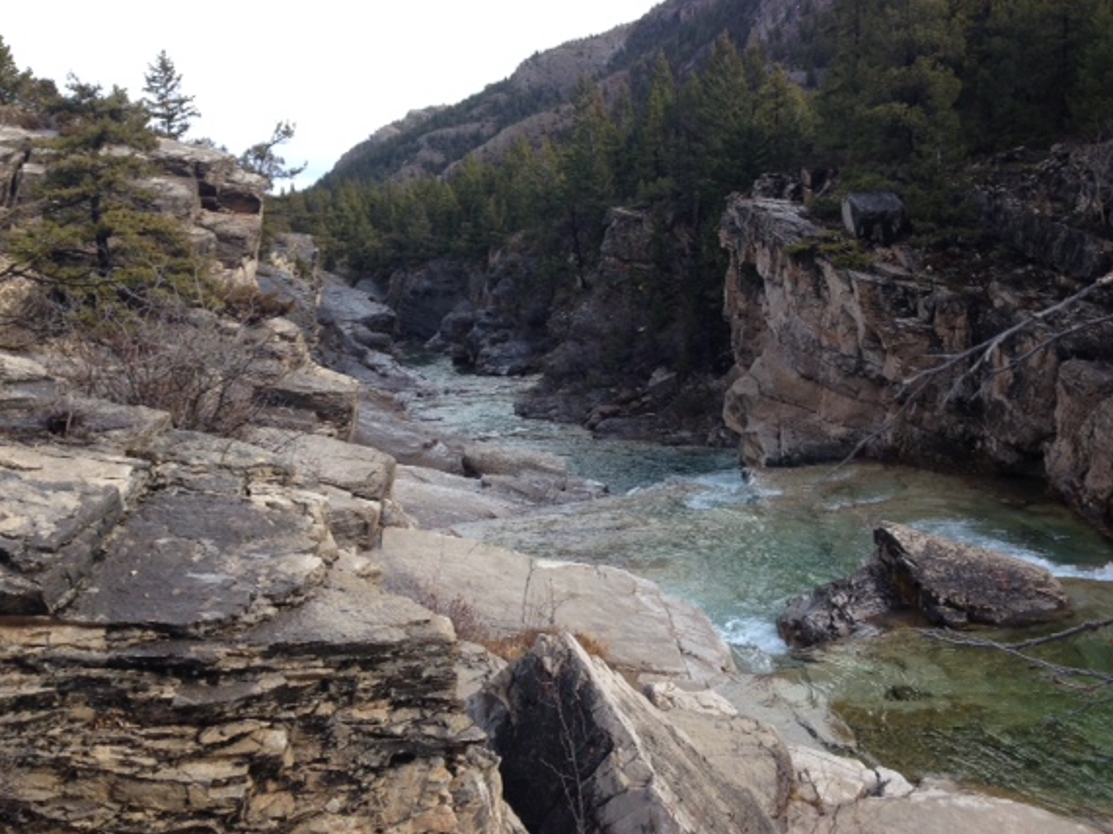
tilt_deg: -9.1
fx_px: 1189
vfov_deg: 38.7
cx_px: 620
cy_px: 421
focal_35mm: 37
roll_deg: +1.6
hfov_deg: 50.0
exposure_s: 1/359
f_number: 2.4
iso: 50
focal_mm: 4.12
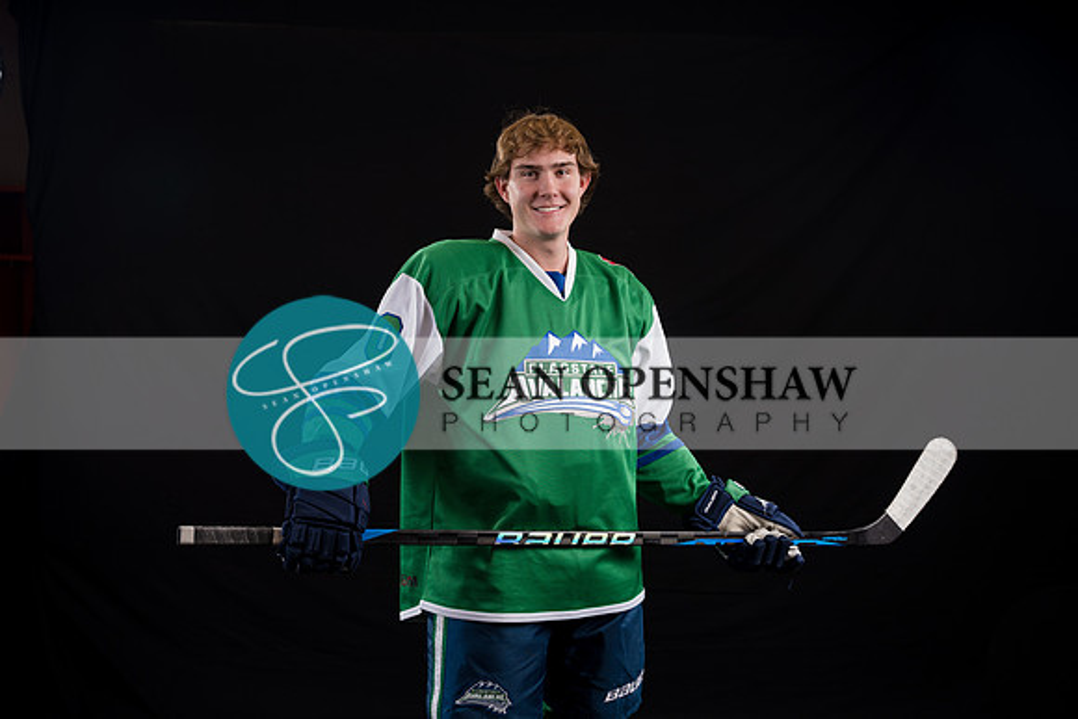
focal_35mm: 45
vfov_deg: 30.1
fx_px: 1336
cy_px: 360
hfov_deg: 43.9
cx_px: 539
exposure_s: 1/160
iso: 80
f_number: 3.5
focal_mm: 44.6
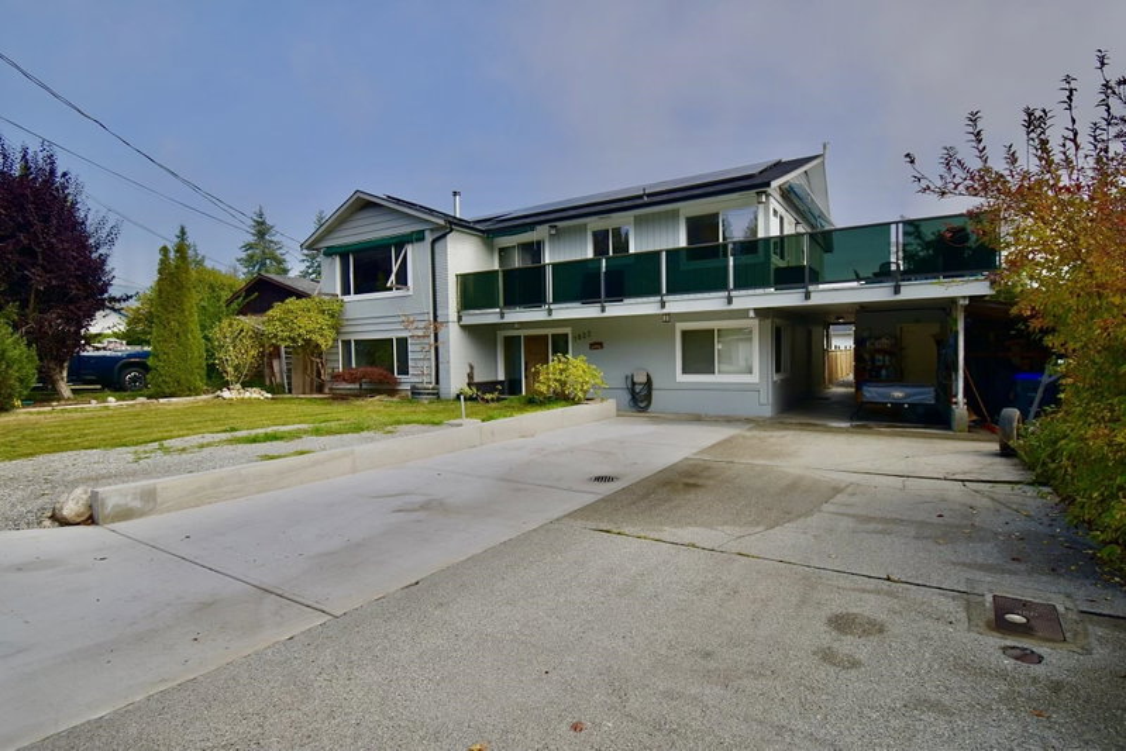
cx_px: 563
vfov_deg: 67.4
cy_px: 376
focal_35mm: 18
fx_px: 563
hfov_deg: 90.0
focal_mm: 12
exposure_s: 1/500
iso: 100
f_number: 4.8
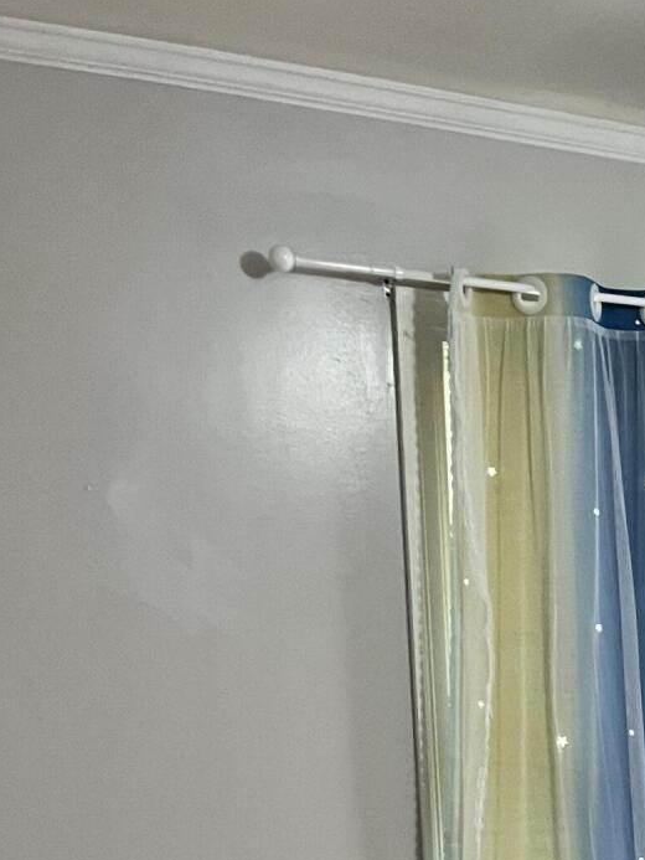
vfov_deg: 23.8
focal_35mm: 75
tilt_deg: -10.3
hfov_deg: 18.1
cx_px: 879
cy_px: 1016
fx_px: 1863
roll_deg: +0.8
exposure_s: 1/60
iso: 320
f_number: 1.6
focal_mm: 5.1
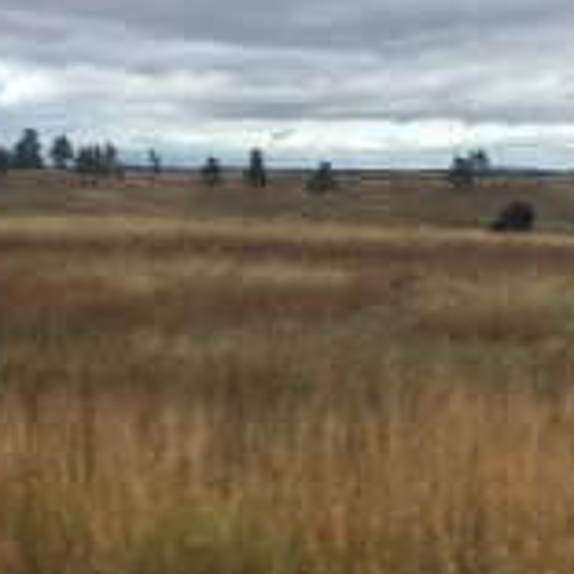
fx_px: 1126
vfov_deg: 28.6
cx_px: 327
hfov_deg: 28.6
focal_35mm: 60
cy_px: 250
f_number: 2.2
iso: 25
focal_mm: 4.15
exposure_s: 1/699
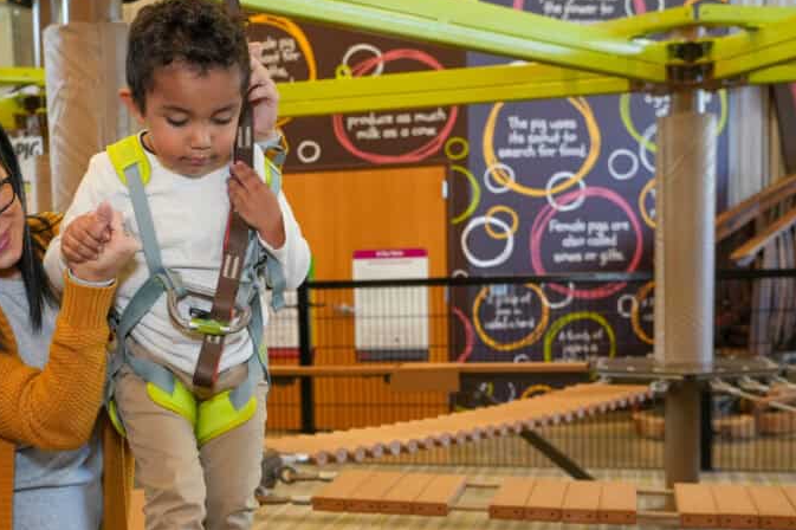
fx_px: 1105
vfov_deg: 26.8
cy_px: 366
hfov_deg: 39.3
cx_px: 291
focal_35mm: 50
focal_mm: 29
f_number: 5
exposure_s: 1/160
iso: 1600
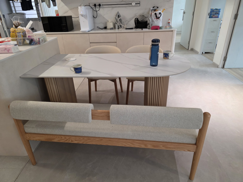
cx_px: 122
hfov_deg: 73.9
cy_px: 91
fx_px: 161
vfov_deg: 58.9
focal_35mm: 23
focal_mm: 6.3
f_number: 1.7
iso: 320
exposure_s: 1/100
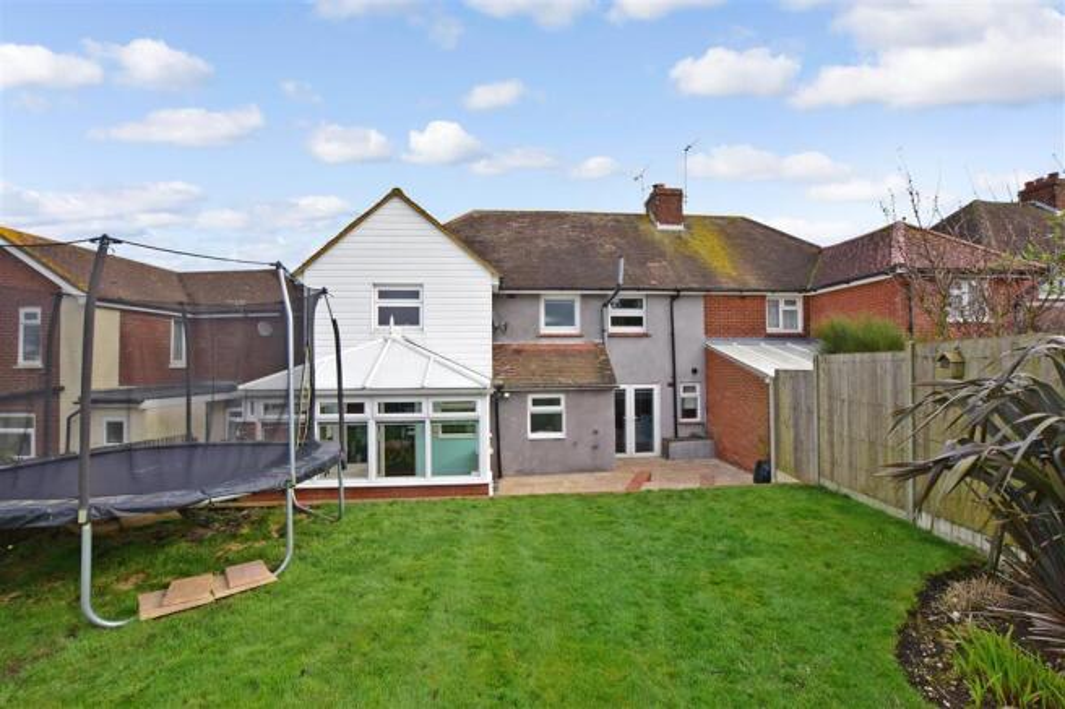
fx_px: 444
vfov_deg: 77.3
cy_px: 354
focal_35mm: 15
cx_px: 532
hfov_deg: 100.4
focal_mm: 10
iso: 400
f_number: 10
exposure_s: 1/200
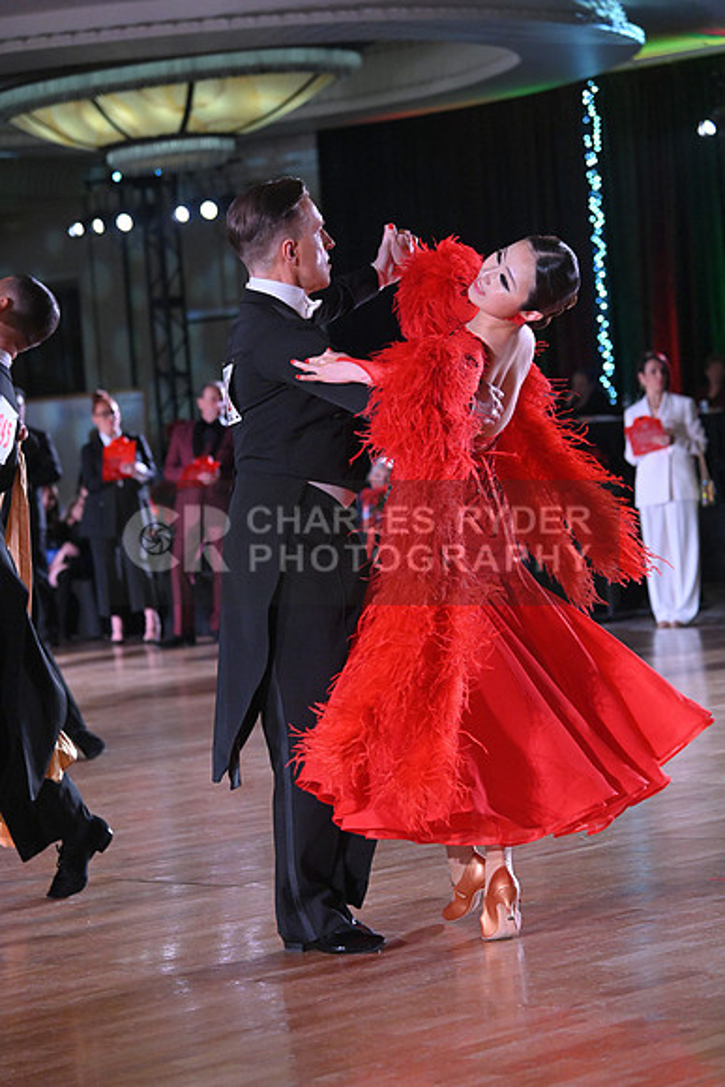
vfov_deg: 20.4
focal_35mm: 100
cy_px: 544
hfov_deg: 13.7
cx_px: 362
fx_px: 3019
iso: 4000
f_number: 5
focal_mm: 100
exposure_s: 1/400
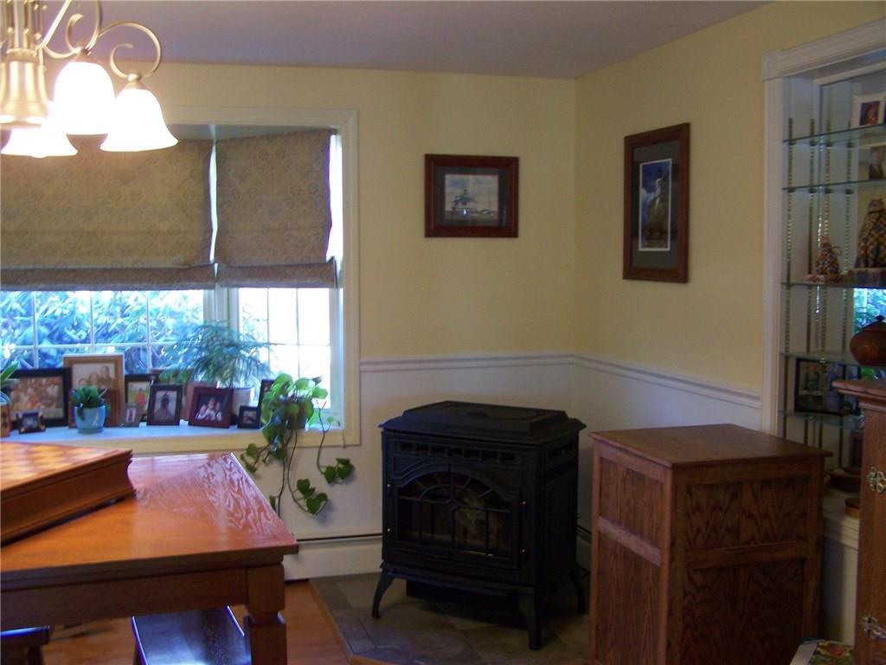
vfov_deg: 37.7
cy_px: 332
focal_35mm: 38
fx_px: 973
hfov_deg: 49.0
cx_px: 443
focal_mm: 6.3
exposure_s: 1/15
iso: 160
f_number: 2.8
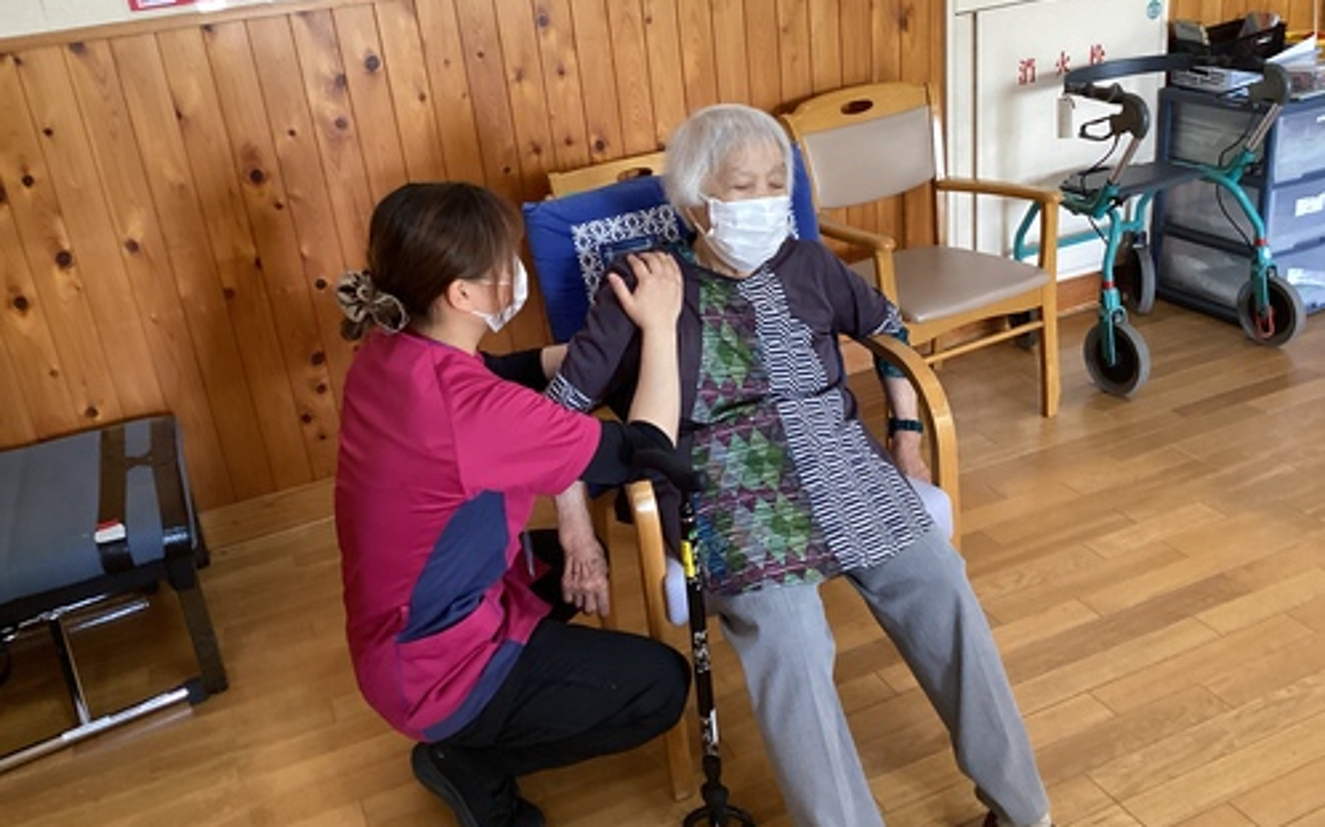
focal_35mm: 33
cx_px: 662
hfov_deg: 58.2
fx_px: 1191
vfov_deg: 38.2
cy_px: 360
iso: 200
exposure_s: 1/50
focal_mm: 3.3
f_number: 2.4
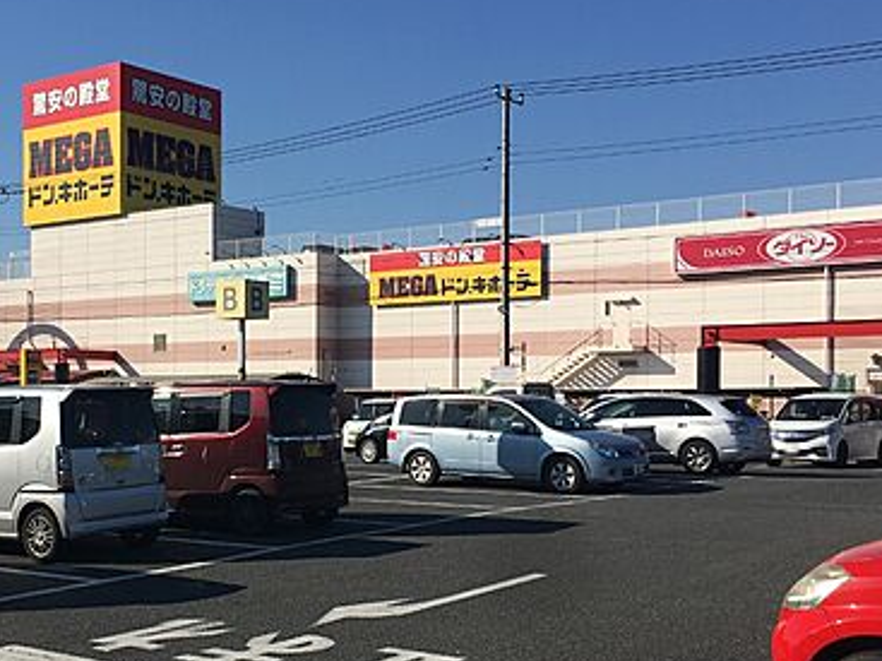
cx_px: 281
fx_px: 1248
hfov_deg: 38.4
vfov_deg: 29.6
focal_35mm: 49
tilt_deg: -1.1
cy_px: 407
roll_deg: +0.9
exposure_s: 1/2653
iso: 25
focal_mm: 4.15
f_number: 2.2
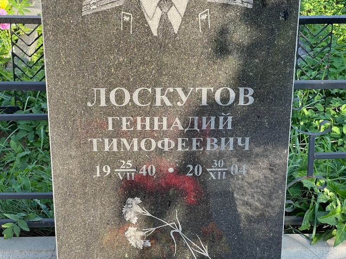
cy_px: 130
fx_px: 770
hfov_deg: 25.3
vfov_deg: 19.1
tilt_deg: -24.5
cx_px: 173
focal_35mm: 77
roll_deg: -0.7
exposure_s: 1/121
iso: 32
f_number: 2.8
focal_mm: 9
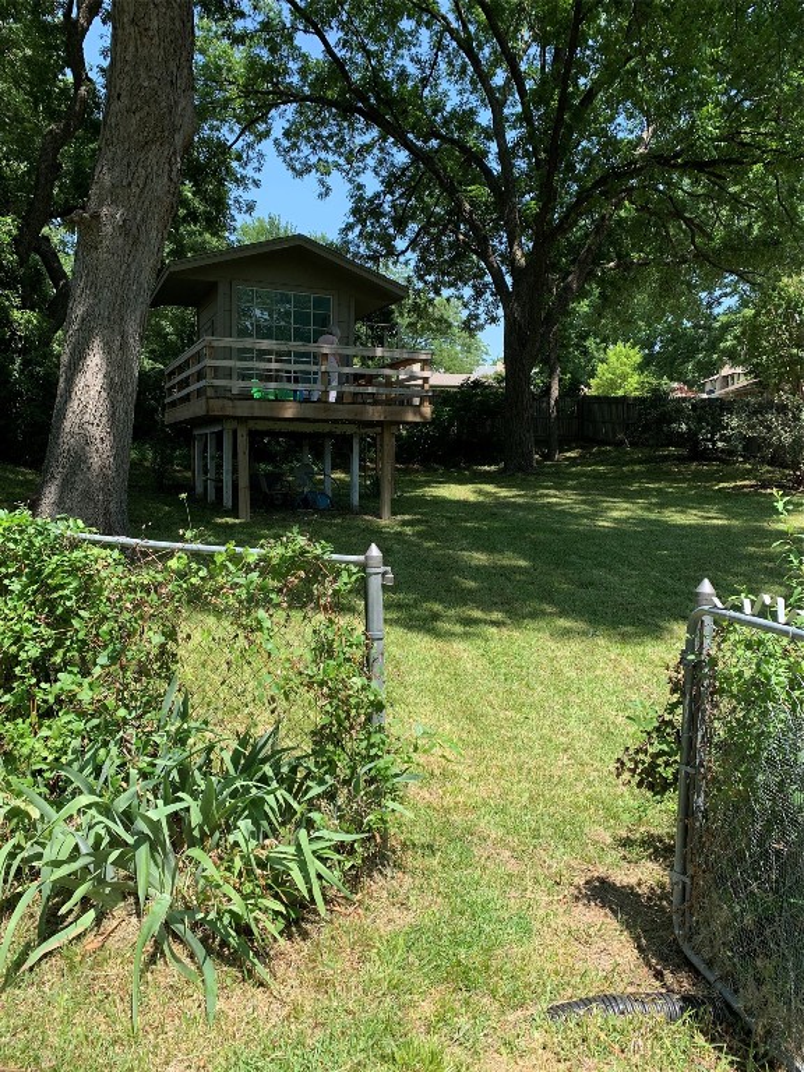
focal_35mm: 26
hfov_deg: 53.1
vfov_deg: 67.3
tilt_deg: -2.5
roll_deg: -0.9
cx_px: 402
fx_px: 805
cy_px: 536
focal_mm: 4.25
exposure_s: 1/737
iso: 25
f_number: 1.8
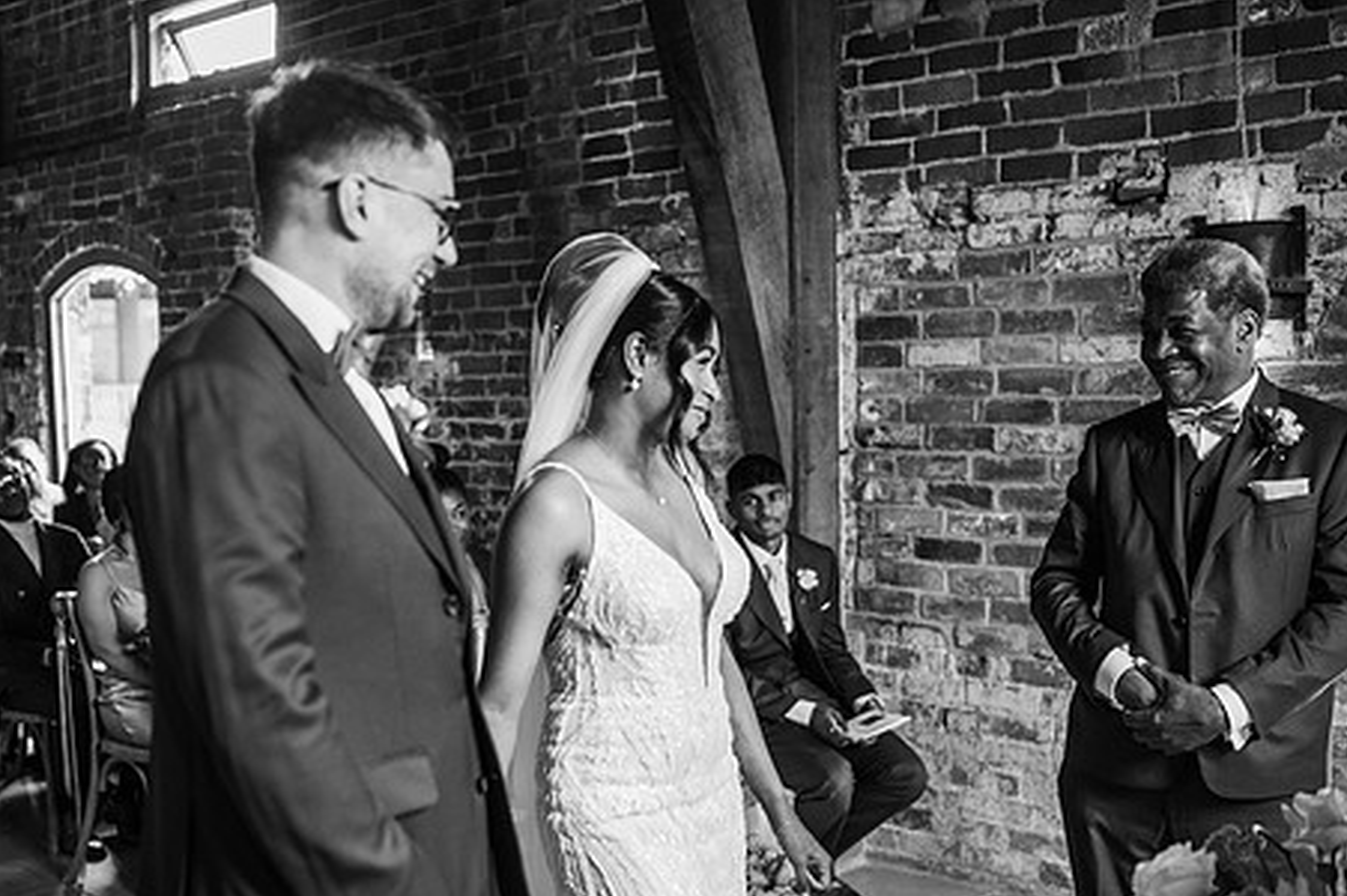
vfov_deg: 29.8
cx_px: 639
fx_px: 1682
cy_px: 523
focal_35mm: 45
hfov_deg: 43.6
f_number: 2
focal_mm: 35
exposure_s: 1/200
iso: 800
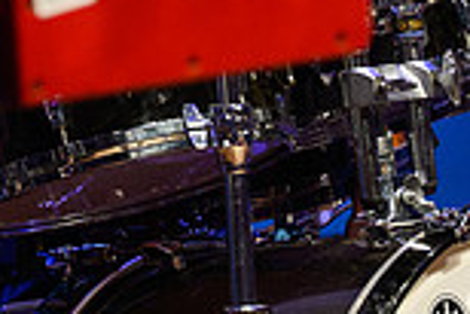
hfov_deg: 1.8
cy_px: -261
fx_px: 14740
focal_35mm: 1128
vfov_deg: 1.2
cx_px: -400
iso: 2500
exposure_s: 1/320
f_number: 5.6
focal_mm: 200
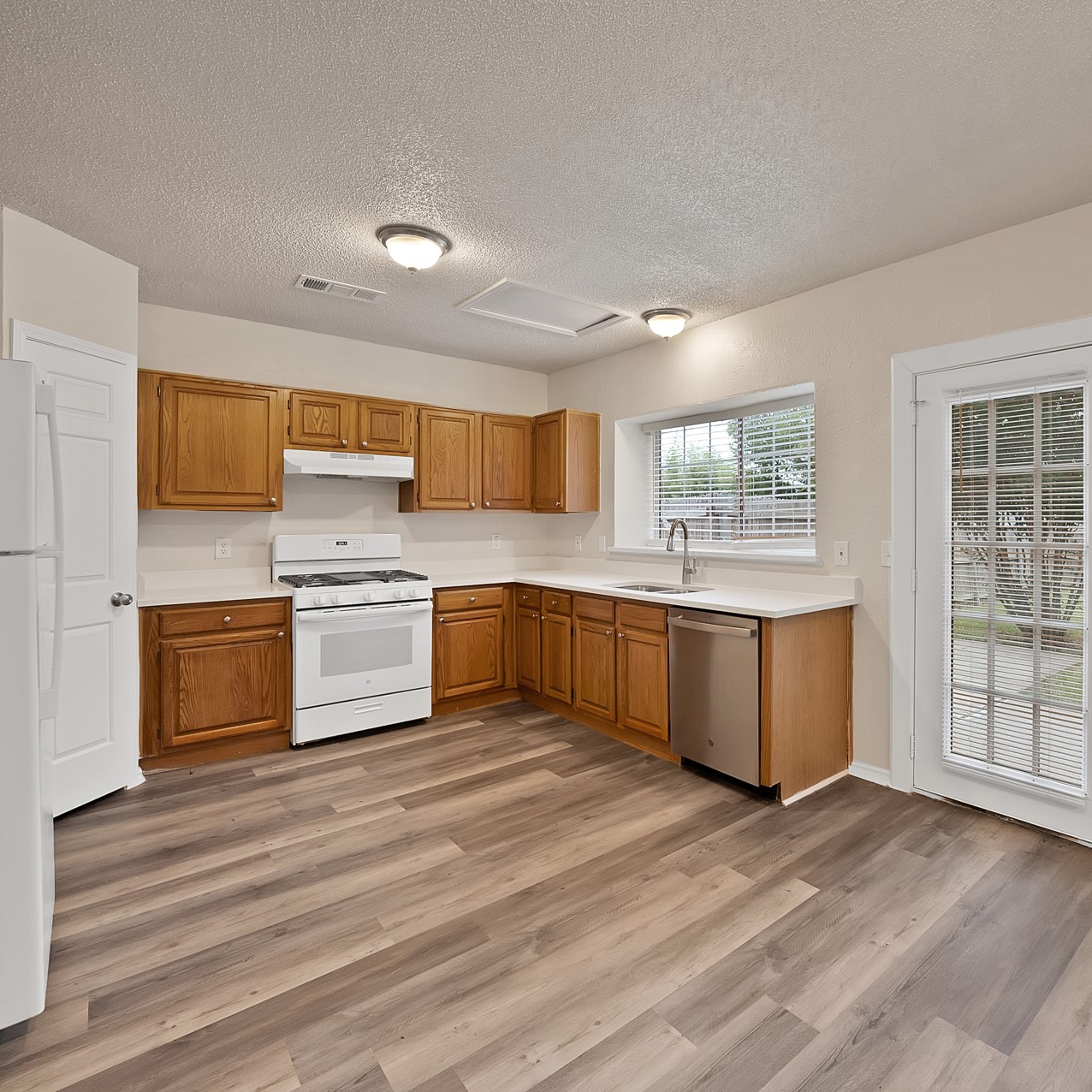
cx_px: 703
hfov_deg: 85.2
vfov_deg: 87.4
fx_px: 571
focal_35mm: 16
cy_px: 528
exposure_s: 1/2
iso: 640
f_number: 9
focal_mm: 12
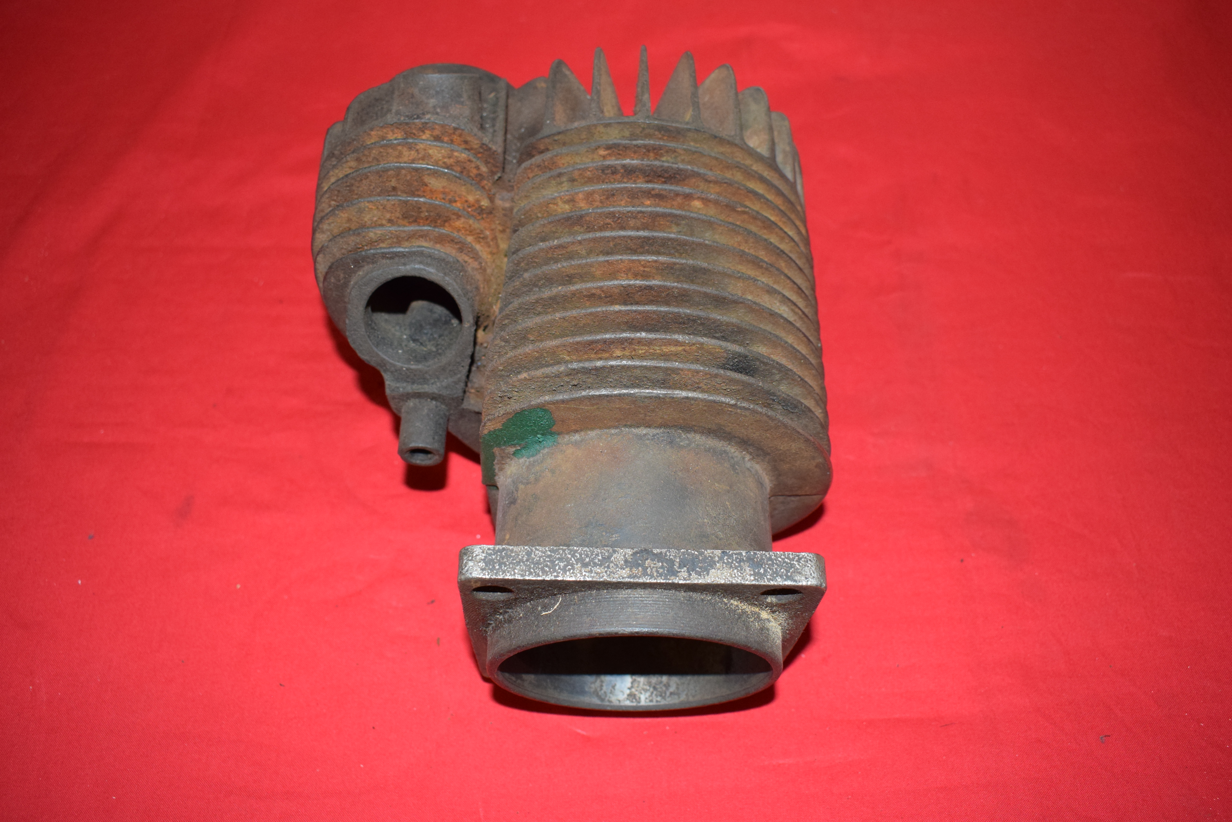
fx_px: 1130
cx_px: 616
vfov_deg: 40.0
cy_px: 411
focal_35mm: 33
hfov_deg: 57.2
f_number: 5
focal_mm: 22
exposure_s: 1/200
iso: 1250
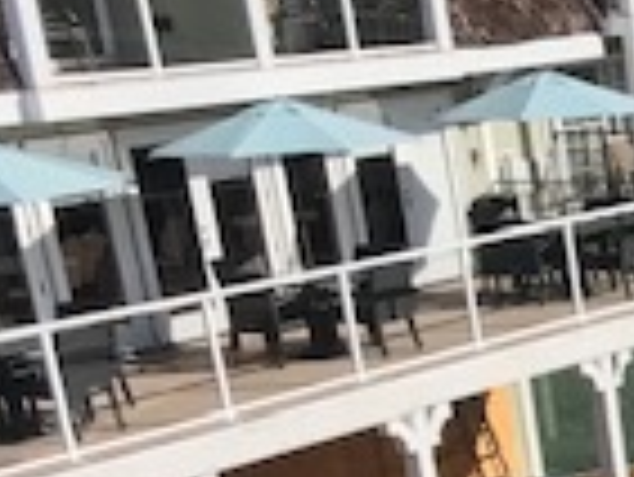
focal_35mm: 127
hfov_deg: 13.4
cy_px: 963
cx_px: 1259
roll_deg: +1.3
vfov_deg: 10.7
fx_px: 2328
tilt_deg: -23.0
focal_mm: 3.99
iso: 20
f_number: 1.8
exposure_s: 1/1880
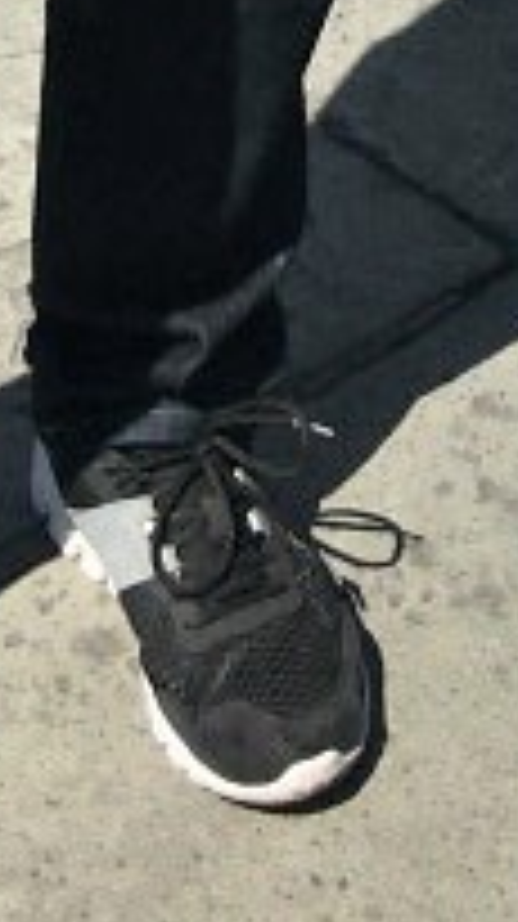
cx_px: 653
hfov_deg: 7.6
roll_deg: -1.1
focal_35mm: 158
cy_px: -1349
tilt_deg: -14.1
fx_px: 3866
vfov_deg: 11.2
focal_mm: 4.15
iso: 25
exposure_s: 1/2747
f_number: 2.2
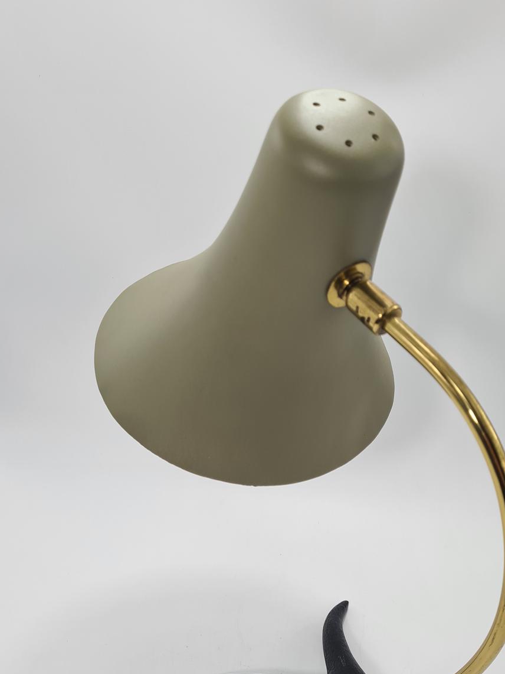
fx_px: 681
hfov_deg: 40.7
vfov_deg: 51.9
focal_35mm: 35
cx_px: 269
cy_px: 434
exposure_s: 1/267
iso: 50
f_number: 1.8
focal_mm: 5.4
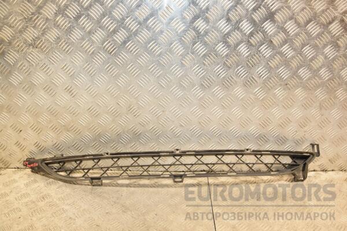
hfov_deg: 57.2
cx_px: 174
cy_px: 116
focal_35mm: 33
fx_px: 318
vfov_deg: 40.0
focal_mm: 22
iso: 800
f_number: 5
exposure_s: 1/200
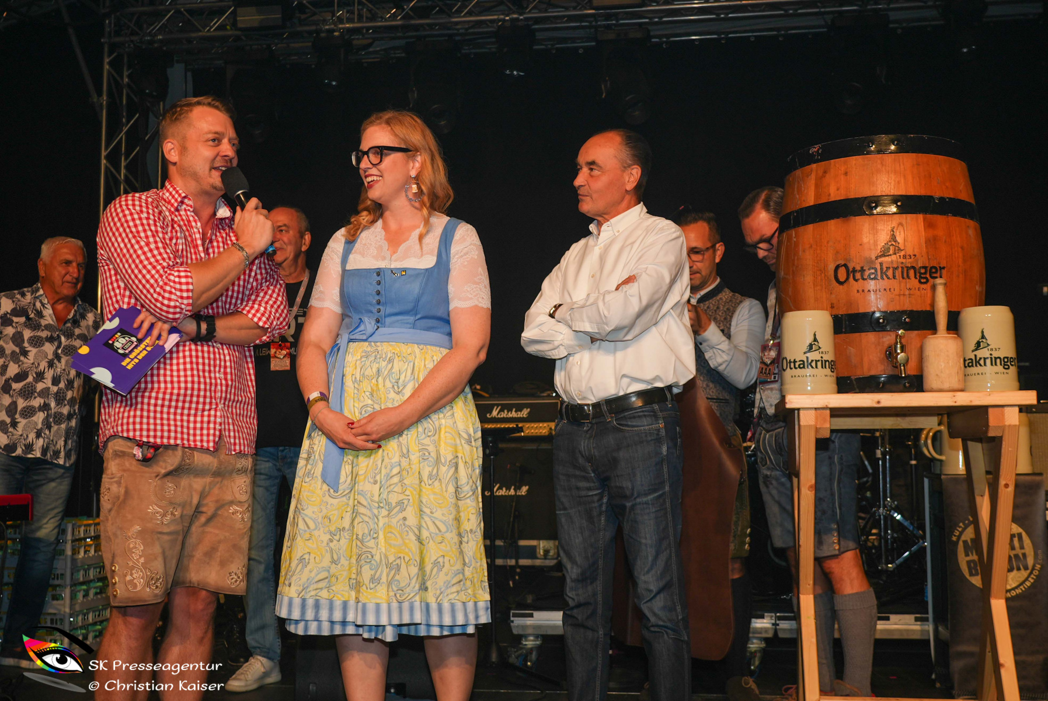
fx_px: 1078
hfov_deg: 51.8
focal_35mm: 37
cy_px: 350
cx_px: 524
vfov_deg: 36.0
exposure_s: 1/60
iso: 125
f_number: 4
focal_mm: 25
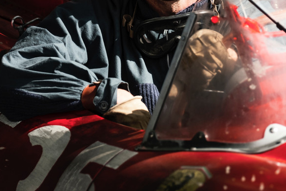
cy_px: 41
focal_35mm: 304
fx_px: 2416
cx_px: 250
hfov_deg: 6.8
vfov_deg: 4.5
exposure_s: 1/640
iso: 160
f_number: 2.8
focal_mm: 98.2
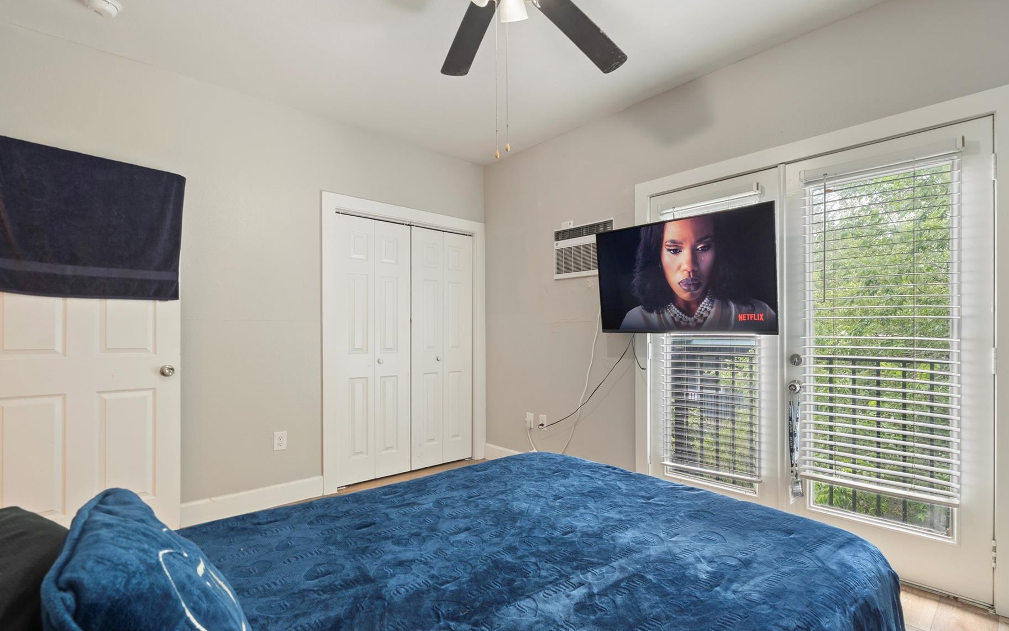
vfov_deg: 71.1
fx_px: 440
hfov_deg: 97.6
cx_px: 548
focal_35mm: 16
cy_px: 346
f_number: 9
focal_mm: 14
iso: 200
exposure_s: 2.5
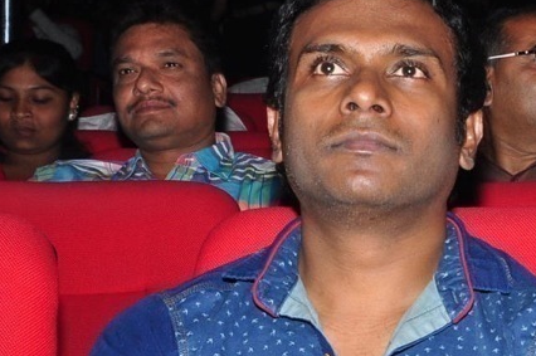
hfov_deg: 11.7
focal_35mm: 169
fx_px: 2513
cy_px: 354
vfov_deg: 8.1
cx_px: 754
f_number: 11
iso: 500
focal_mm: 40
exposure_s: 1/125
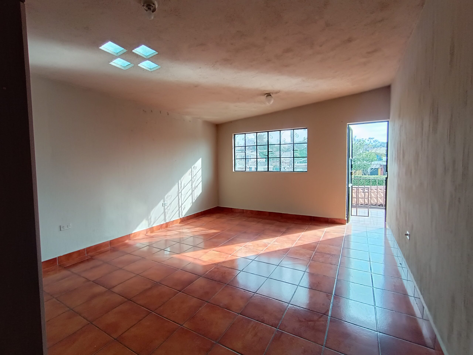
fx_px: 219
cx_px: 236
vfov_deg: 78.1
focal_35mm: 16
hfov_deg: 94.5
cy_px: 178
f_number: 2.2
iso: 82
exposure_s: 1/100
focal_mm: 1.66
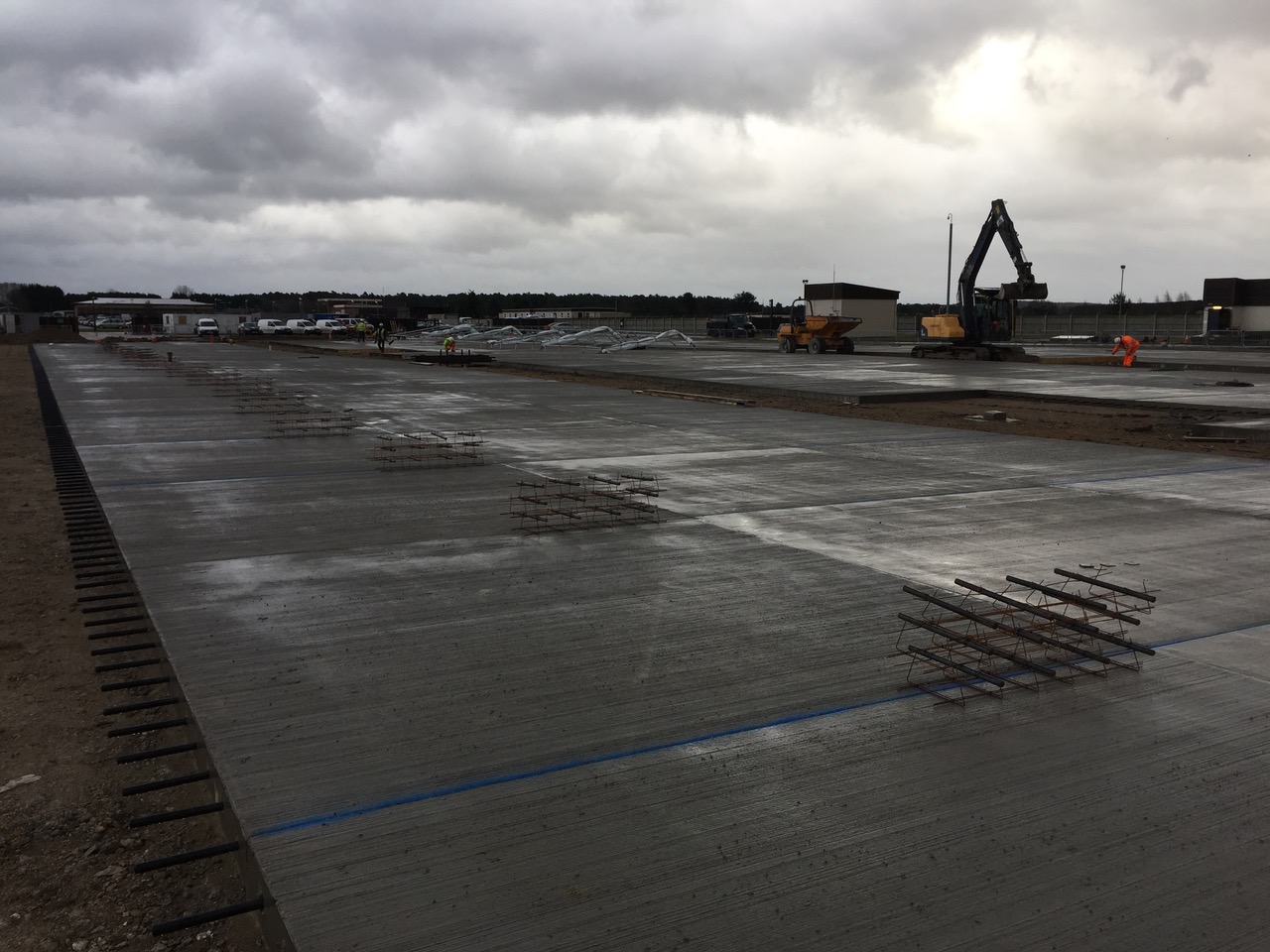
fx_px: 1064
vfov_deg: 48.2
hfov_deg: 61.7
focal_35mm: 29
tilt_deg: -8.3
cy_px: 476
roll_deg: +0.0
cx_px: 635
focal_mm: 4.15
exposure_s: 1/482
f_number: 2.2
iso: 32
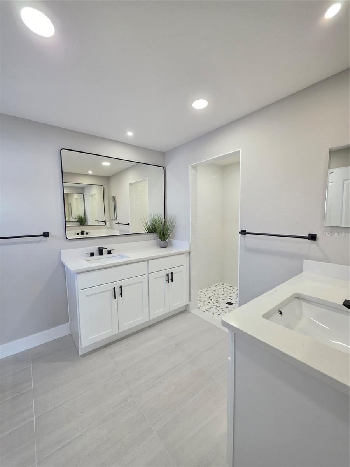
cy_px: 234
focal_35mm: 13
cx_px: 175
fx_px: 175
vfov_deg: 106.2
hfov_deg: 89.9
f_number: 1.9
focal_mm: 2.2
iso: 200
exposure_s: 1/120
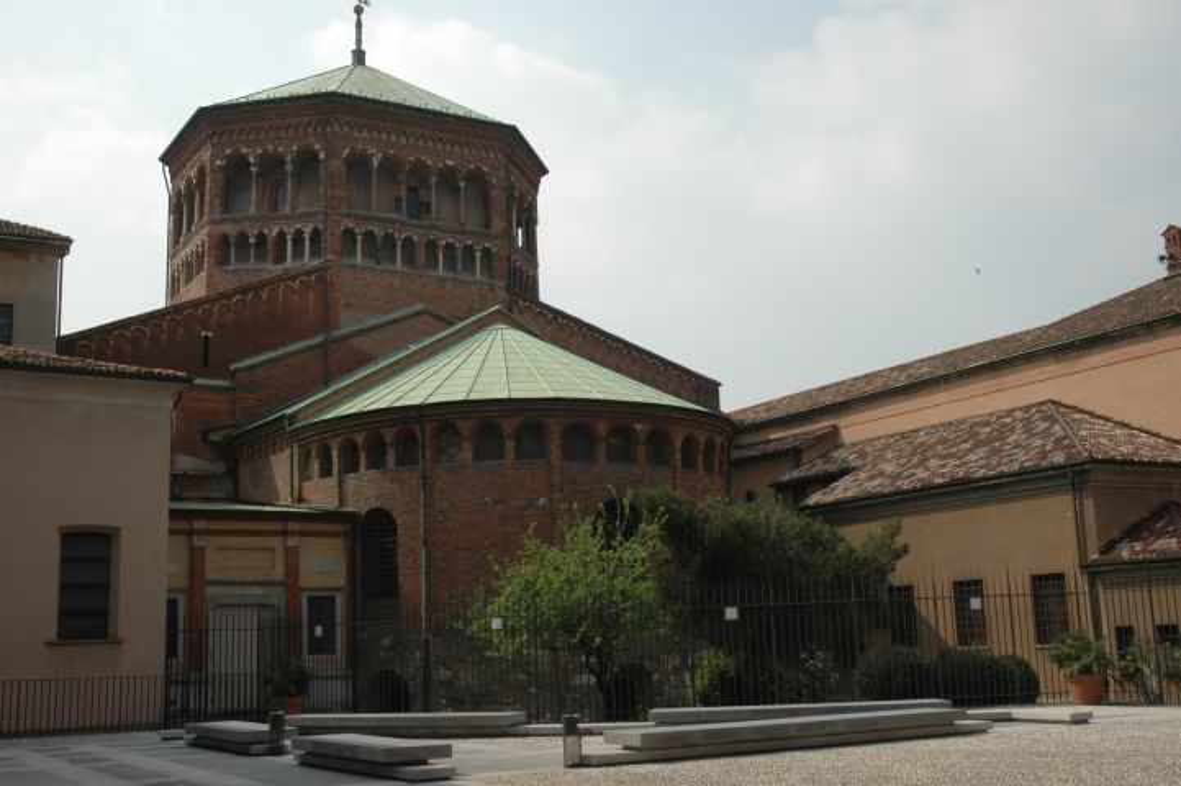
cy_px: 393
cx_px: 590
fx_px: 1328
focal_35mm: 40
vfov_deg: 33.0
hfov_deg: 47.9
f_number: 14
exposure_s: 1/160
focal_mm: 27
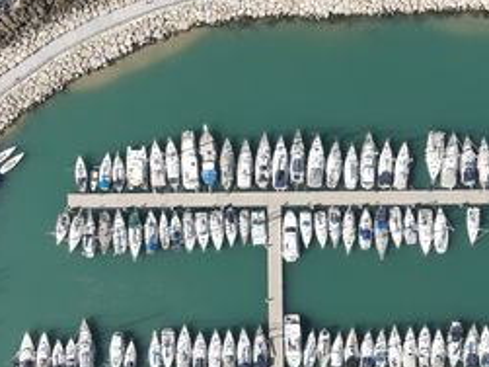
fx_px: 692
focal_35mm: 49
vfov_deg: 29.7
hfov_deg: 38.7
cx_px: 306
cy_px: 187
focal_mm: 4.5
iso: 100
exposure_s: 1/640
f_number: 2.8
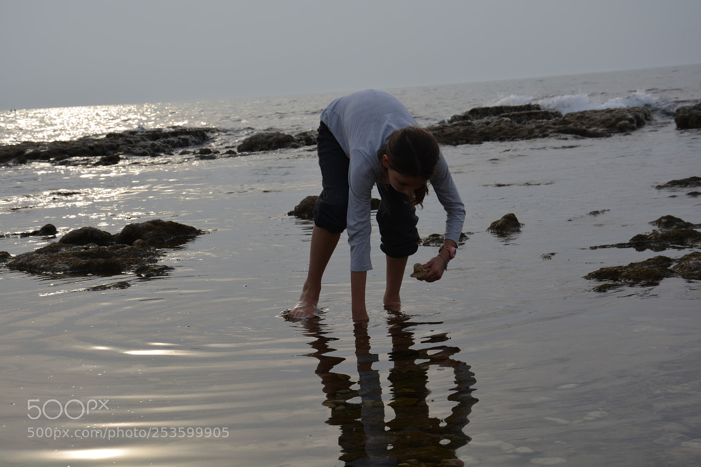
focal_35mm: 75
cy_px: 234
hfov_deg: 27.0
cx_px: 350
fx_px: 1460
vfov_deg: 18.2
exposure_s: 1/320
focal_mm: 50
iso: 125
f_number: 9
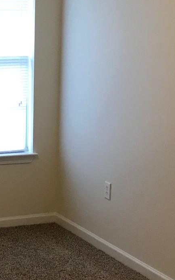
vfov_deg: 24.1
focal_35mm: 86
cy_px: 160
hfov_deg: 14.7
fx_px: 656
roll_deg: +0.3
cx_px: -29
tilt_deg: -12.6
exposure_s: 1/15
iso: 80
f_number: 1.8
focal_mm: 3.99
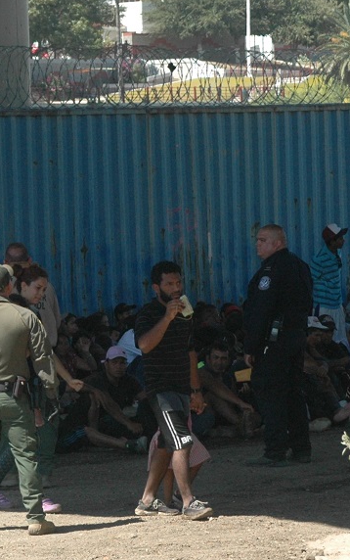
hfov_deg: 4.6
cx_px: -162
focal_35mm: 281
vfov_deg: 7.5
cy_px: 216
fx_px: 4284
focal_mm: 70
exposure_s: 1/500
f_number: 8
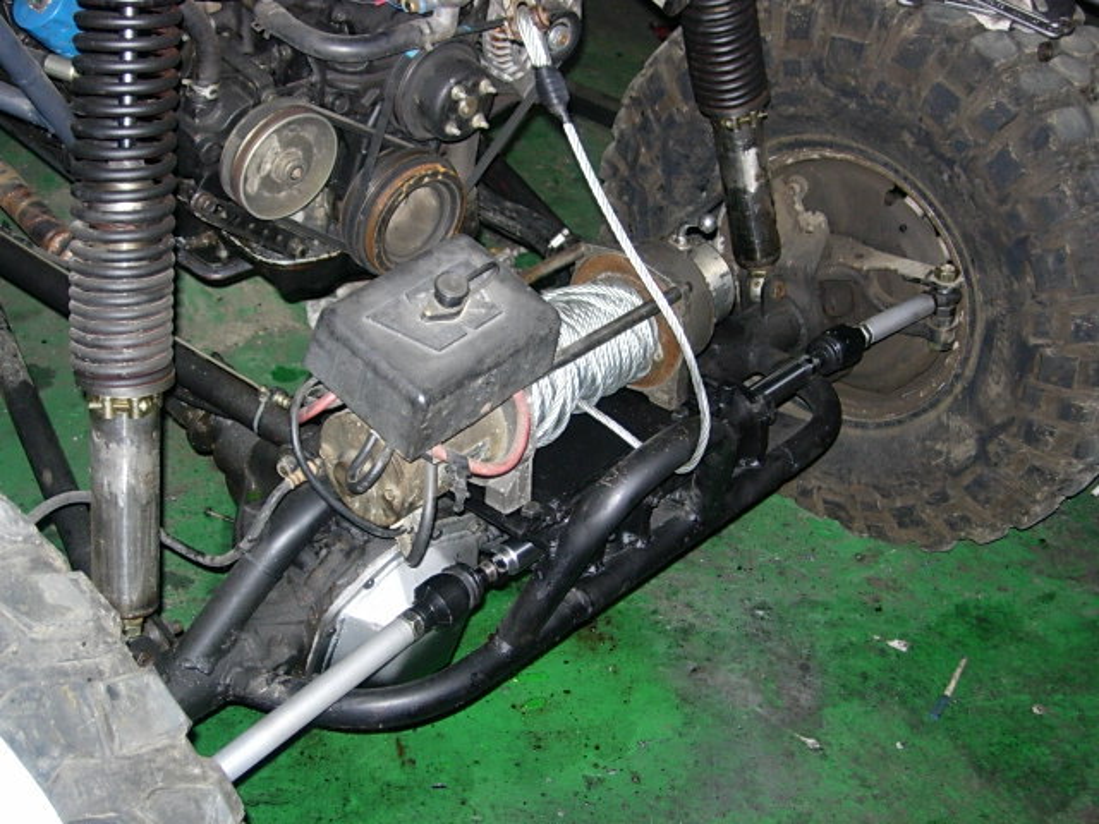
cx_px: 550
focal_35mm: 51
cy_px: 412
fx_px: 1619
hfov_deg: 37.5
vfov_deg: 28.6
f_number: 3.2
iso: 137
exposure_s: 1/111
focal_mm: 10.6
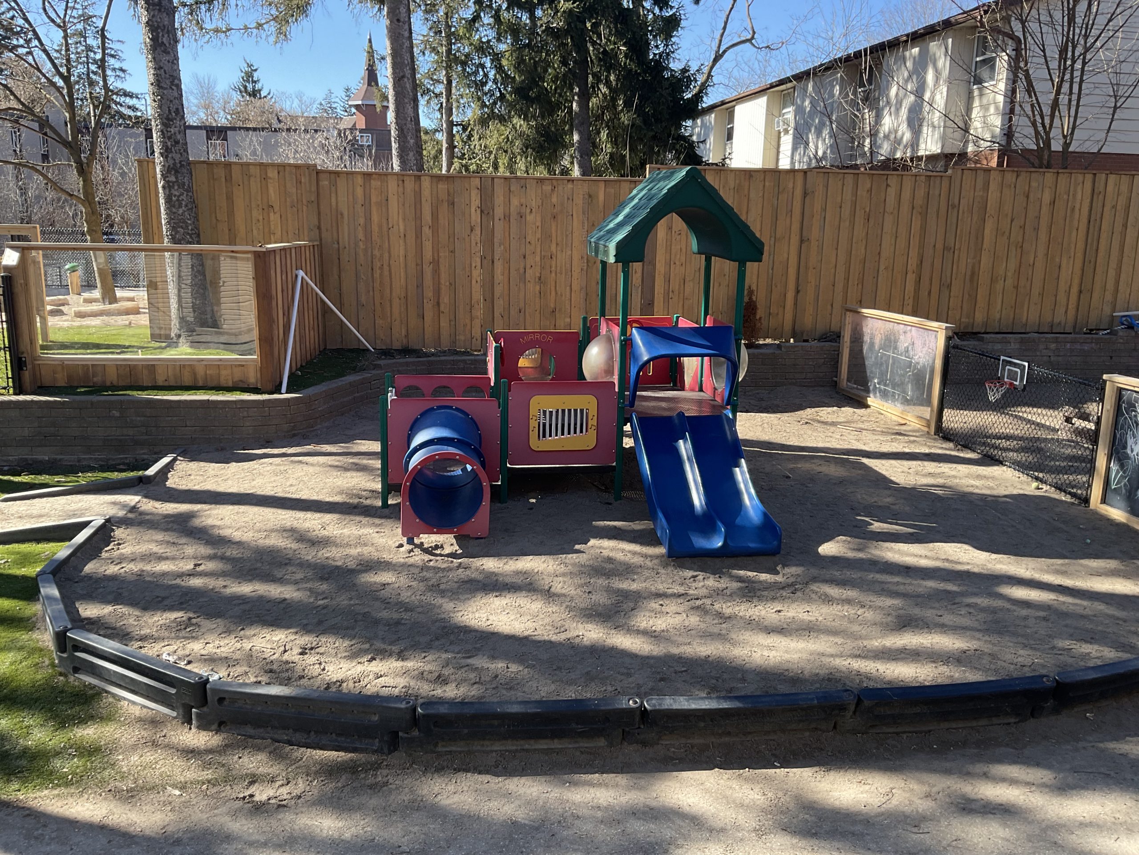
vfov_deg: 48.2
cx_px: 570
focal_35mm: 29
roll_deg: -2.4
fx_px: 954
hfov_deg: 61.7
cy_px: 428
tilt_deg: -11.7
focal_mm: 3
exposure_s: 1/386
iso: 16
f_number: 1.8
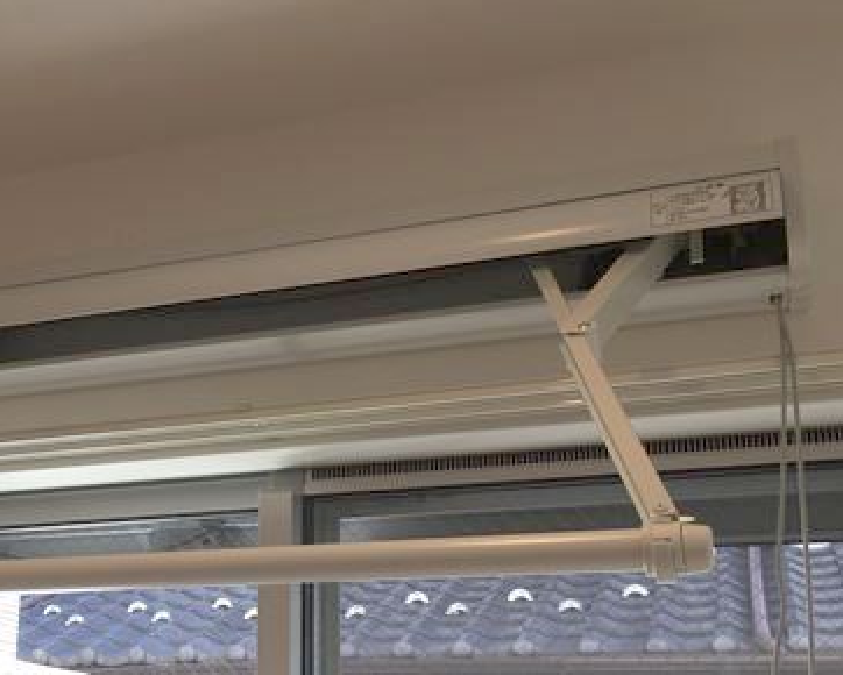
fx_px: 1248
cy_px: 433
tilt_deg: +16.9
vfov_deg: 30.1
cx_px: 221
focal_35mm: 50
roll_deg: -1.6
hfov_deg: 36.5
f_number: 2.2
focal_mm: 4.15
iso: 32
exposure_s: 1/121
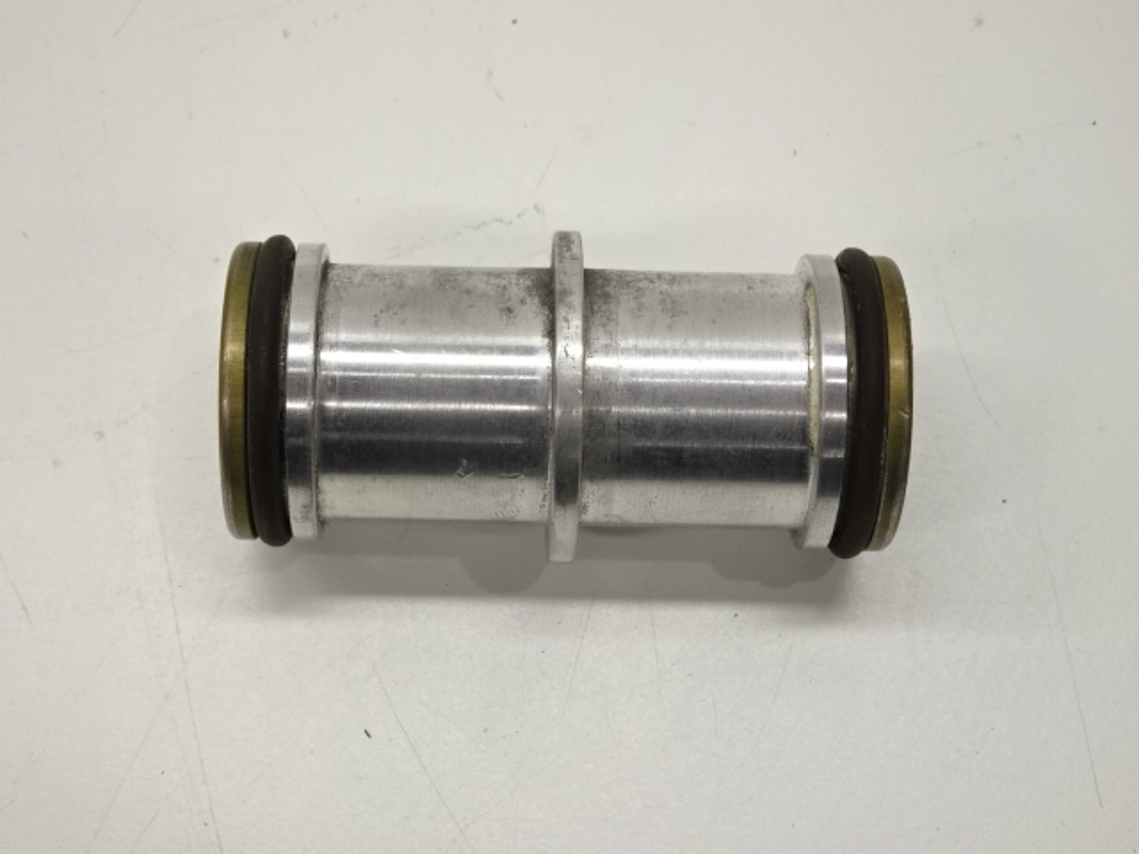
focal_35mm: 70
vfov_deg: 21.0
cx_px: 570
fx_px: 2303
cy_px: 427
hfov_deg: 27.8
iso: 200
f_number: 5
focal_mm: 12.01
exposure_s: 1/80
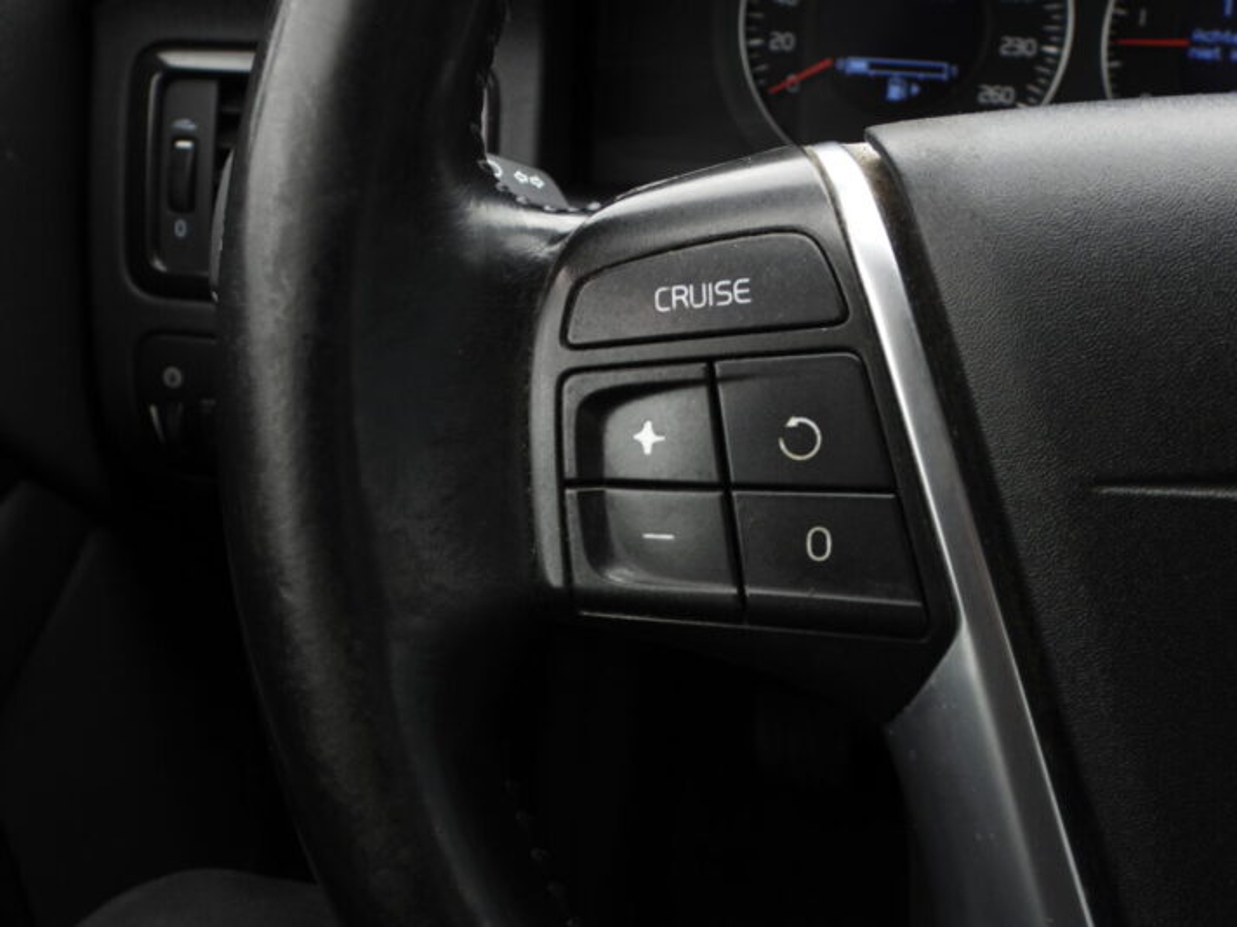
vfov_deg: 37.7
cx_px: 618
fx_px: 1358
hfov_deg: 49.0
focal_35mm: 38
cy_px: 464
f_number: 3.2
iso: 100
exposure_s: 1/80
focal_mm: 6.8
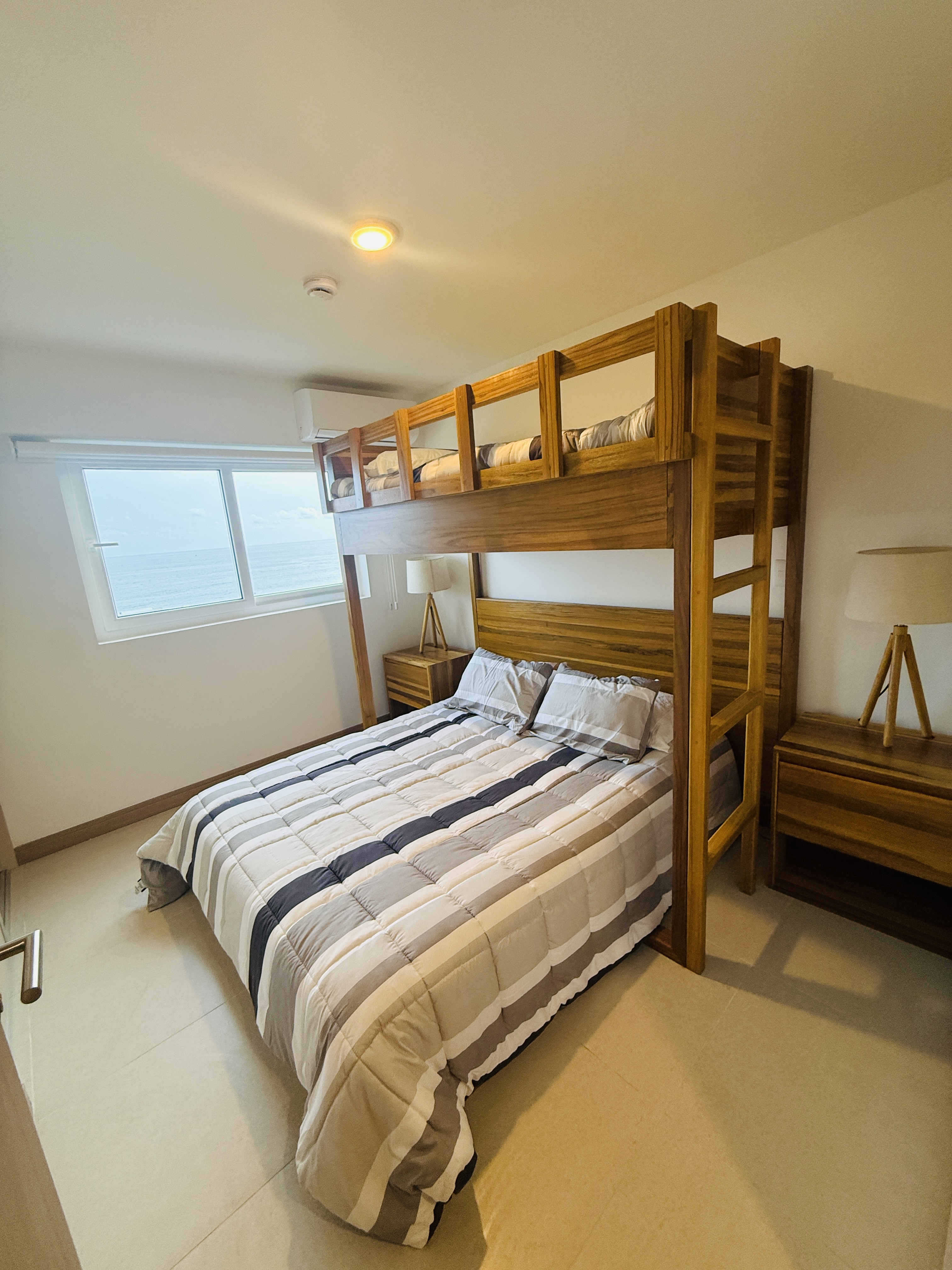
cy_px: 635
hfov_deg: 85.7
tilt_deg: -11.6
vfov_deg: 102.1
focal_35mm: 14
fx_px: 513
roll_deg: +4.2
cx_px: 476
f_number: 2.2
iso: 250
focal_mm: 2.22
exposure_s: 1/120
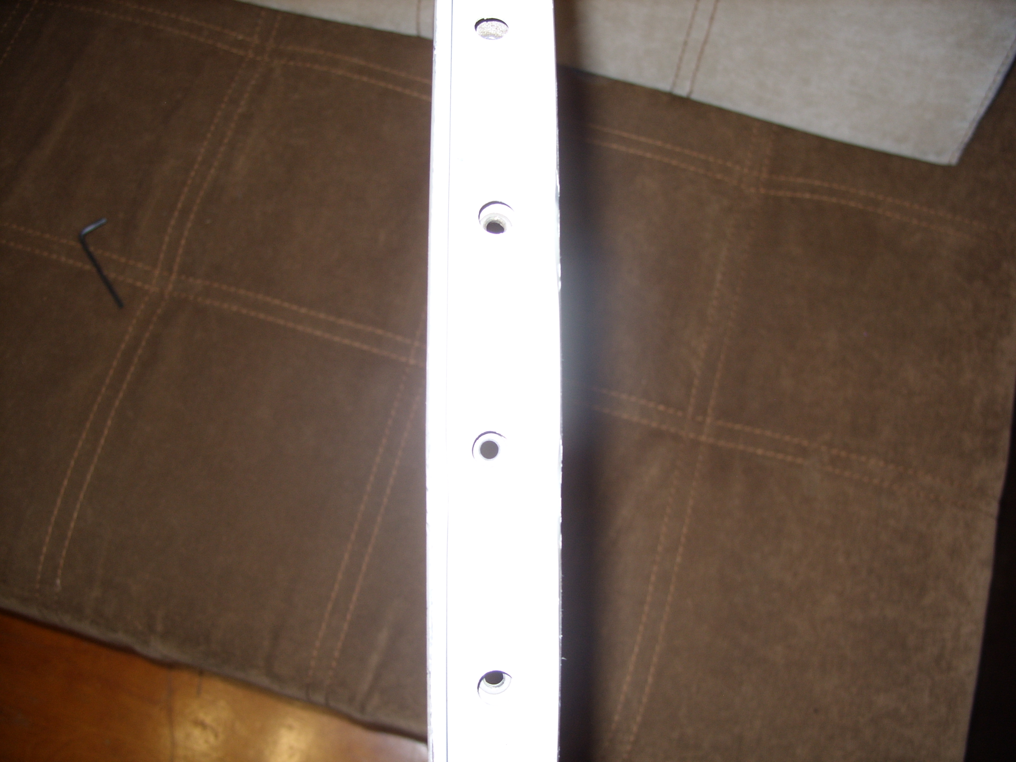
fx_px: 1115
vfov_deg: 37.7
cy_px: 381
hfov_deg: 49.0
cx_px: 508
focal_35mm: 38
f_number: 2.8
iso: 50
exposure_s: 1/30
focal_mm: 7.8
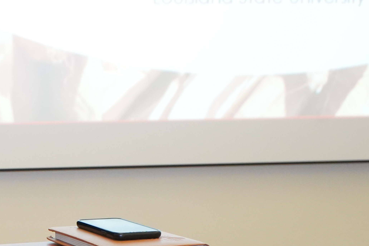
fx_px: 2080
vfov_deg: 6.8
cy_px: 33
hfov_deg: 10.0
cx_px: -47
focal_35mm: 203
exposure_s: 1/160
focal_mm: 70
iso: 5000
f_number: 5.6
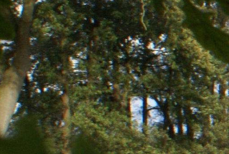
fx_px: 1580
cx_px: 727
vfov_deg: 5.5
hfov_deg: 7.2
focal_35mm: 248
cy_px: 205
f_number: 10
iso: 100
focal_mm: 22
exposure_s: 1/80
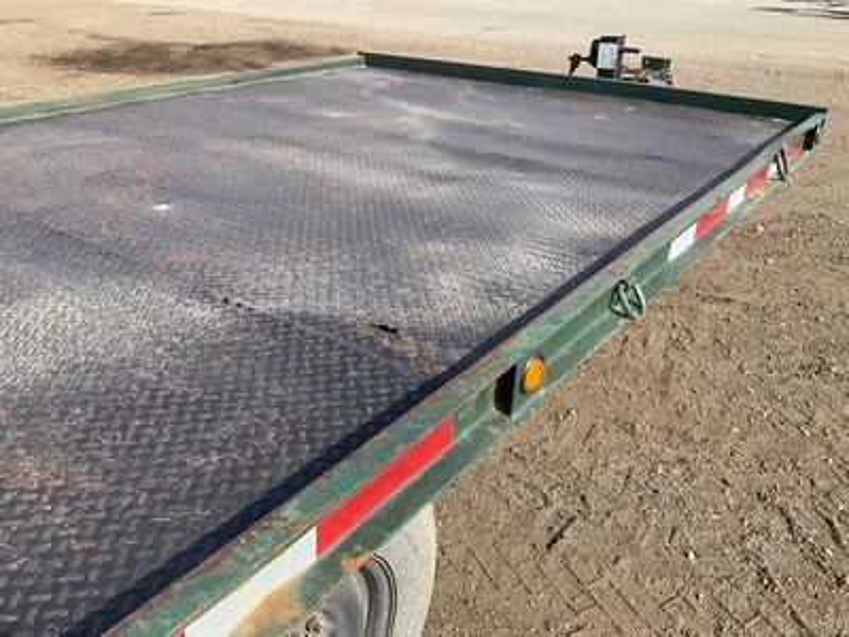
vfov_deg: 48.2
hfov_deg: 61.7
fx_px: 711
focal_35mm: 29
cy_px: 318
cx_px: 424
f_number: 1.8
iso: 25
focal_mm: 3
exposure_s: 1/770
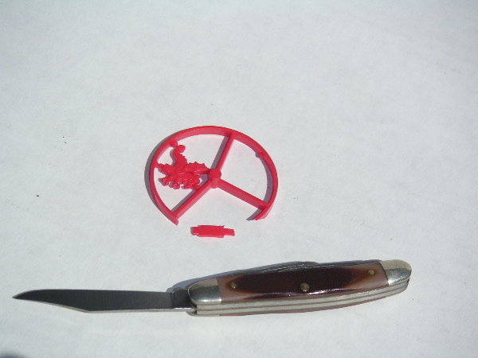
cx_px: 239
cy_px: 179
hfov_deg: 23.3
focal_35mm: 84
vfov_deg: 17.6
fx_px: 1160
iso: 125
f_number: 8
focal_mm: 13
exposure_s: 1/1000
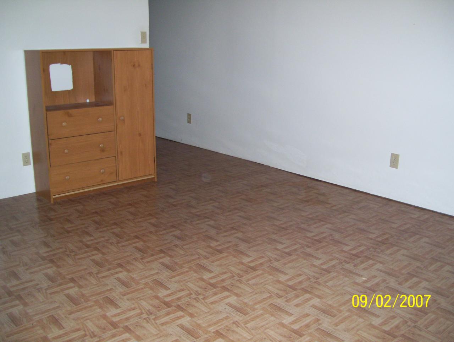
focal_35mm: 36
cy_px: 171
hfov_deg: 51.3
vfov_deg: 39.7
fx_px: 473
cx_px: 227
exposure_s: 1/60
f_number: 2.7
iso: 200
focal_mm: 6
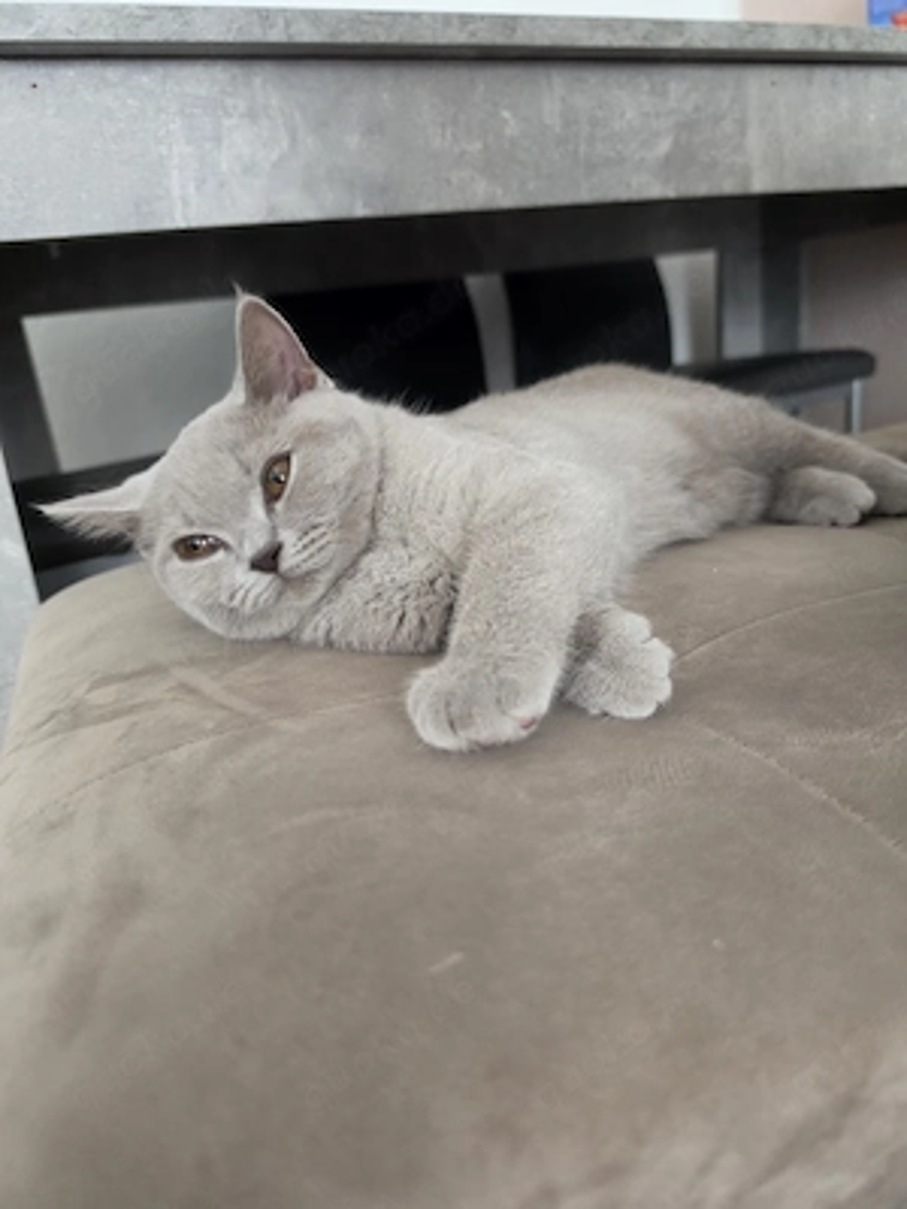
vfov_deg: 73.9
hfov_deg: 58.9
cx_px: 454
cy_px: 604
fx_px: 804
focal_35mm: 23
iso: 400
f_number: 1.4
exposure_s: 1/101
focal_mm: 6.5
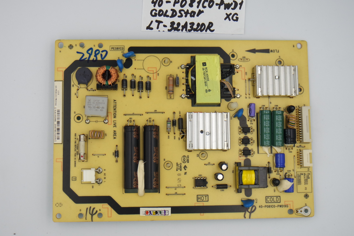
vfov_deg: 22.6
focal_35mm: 60
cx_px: 182
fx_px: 590
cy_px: 102
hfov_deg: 33.4
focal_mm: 18
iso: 160
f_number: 5.6
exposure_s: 1/125
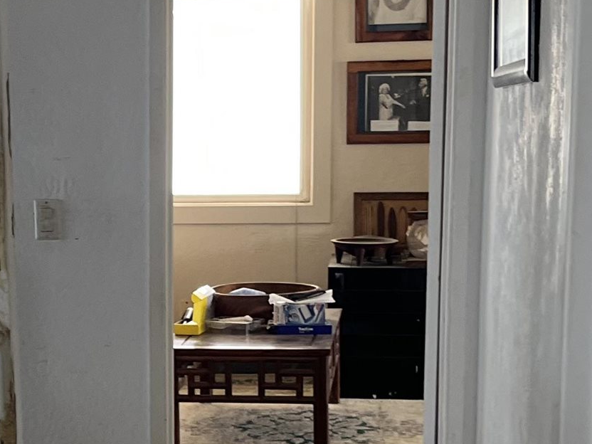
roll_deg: +0.0
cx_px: 141
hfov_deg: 20.3
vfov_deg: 15.3
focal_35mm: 96
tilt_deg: -7.4
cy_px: 356
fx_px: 1642
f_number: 1.6
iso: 125
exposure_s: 1/121
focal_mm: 5.1
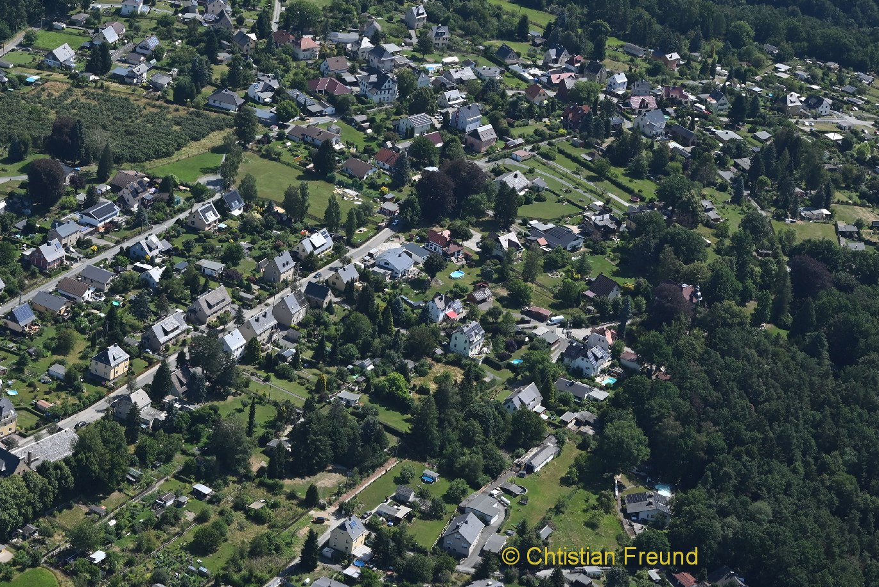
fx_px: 2565
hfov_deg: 19.4
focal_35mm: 105
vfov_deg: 13.1
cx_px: 276
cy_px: 287
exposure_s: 1/1000
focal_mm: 75
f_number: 11
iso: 800
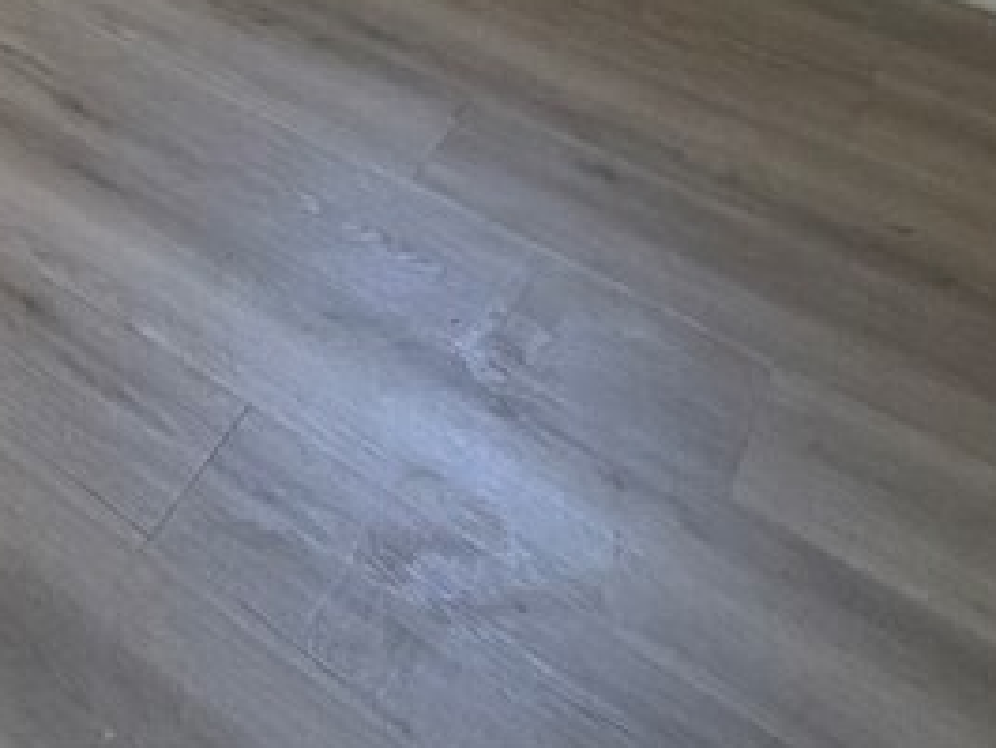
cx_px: -274
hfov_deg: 29.2
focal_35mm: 54
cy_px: -680
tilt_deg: -9.3
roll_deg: -0.4
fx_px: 1554
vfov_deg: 18.9
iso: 320
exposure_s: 1/121
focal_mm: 2.22
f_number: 2.2
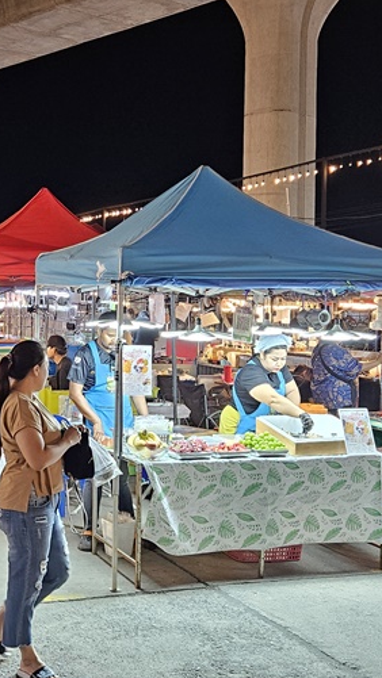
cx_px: 31
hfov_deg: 23.3
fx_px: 900
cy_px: 275
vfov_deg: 41.2
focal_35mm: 50
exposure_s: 1/100
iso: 250
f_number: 1.8
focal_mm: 5.4
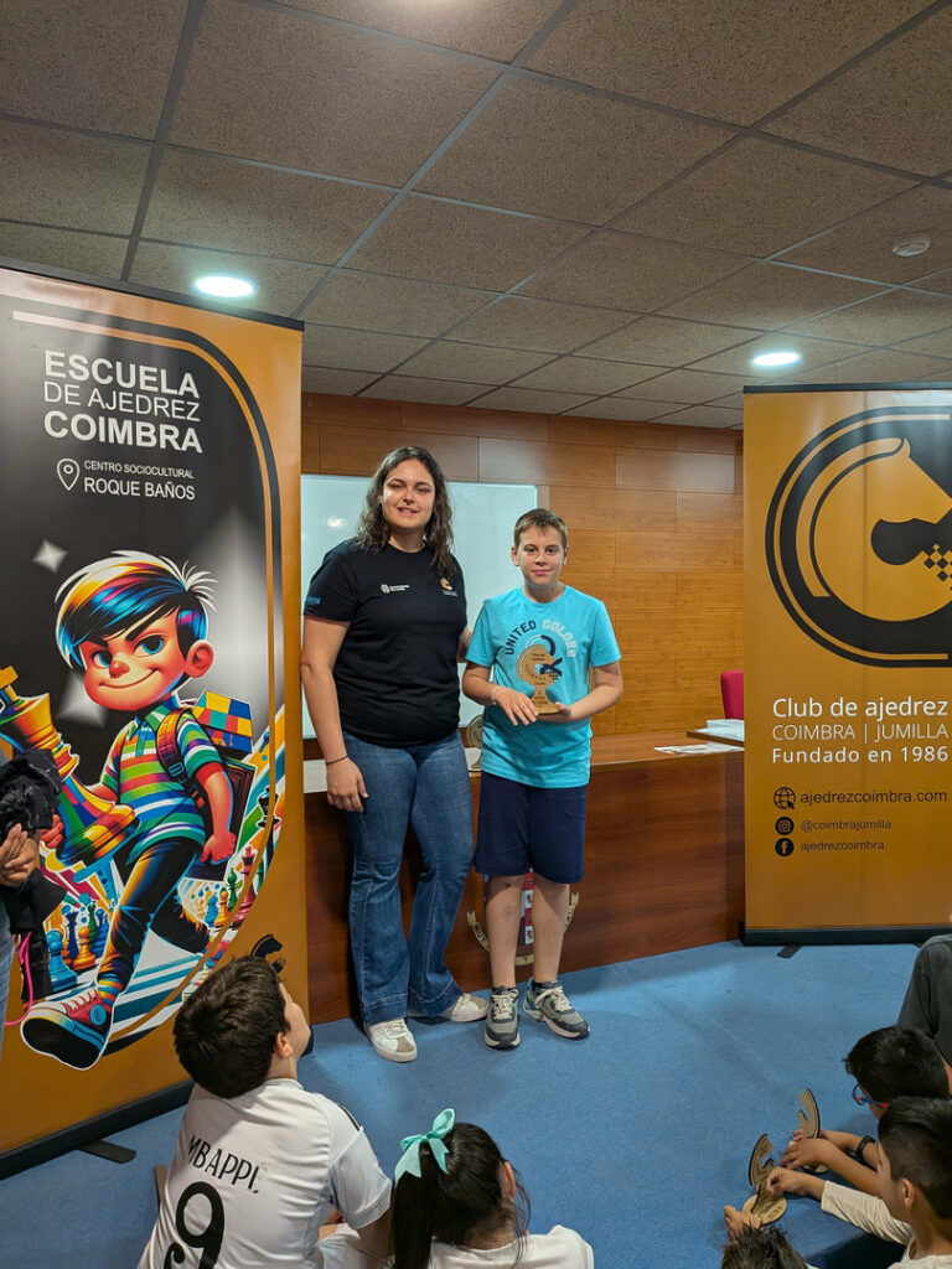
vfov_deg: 71.6
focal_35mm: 24
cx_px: 476
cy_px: 634
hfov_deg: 56.8
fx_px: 880
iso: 67
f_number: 1.7
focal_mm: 4.53
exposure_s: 1/100
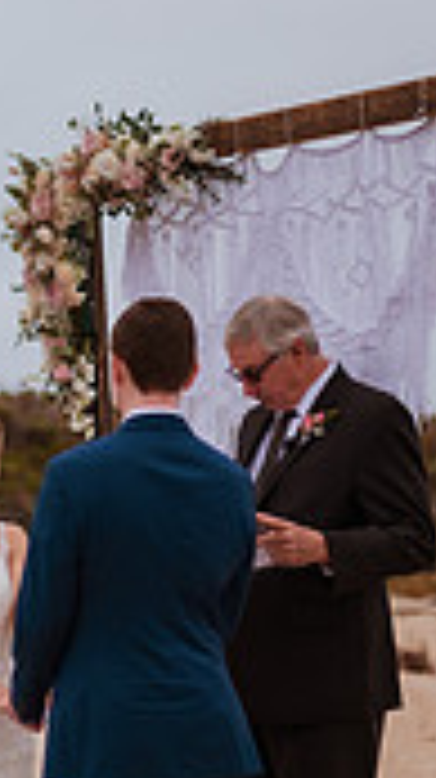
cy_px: 585
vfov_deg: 17.3
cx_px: -202
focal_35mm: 123
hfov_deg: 9.6
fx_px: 2534
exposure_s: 1/3200
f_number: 1.8
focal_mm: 35
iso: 500
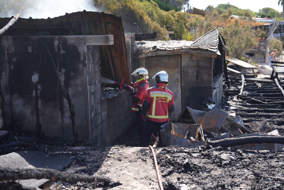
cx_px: 144
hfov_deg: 35.0
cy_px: 96
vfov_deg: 23.8
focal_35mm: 57
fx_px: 450
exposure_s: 1/2000
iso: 320
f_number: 2.8
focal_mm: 56
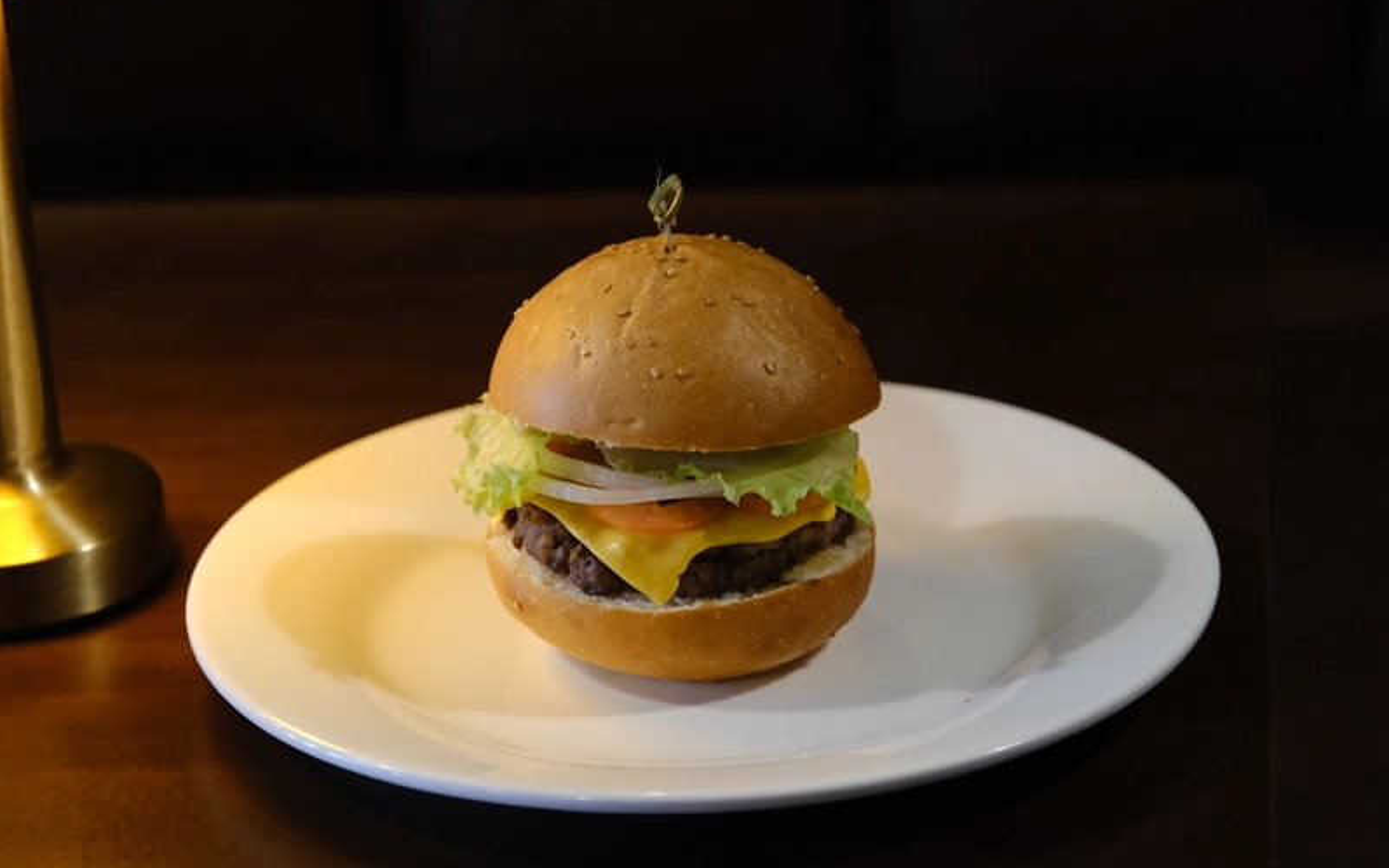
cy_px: 442
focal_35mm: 178
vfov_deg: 7.4
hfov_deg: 11.8
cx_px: 695
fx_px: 6738
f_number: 4.2
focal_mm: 115.9
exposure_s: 1/18
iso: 3200
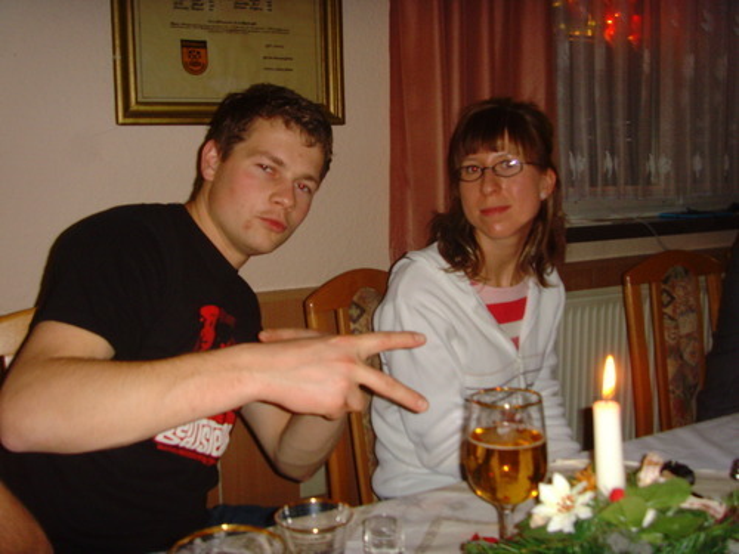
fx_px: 833
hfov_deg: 47.9
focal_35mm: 39
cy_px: 277
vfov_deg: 36.8
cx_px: 370
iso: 200
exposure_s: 1/45
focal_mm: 6.6
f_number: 3.5
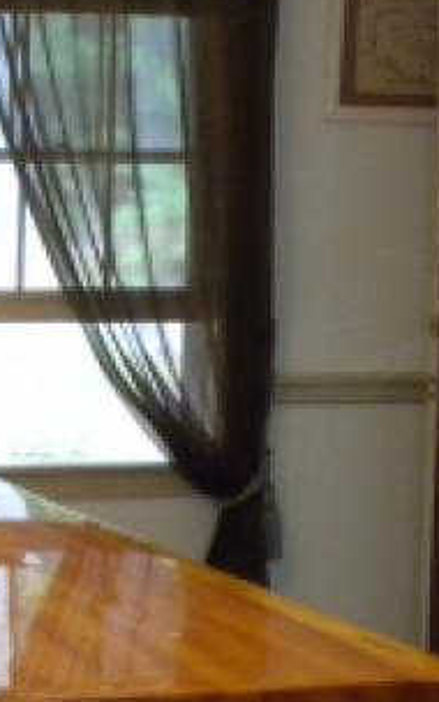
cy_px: 449
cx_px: -215
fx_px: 2527
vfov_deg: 15.8
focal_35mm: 132
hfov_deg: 9.6
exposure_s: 1/30.5
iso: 400
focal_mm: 6.6
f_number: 3.5
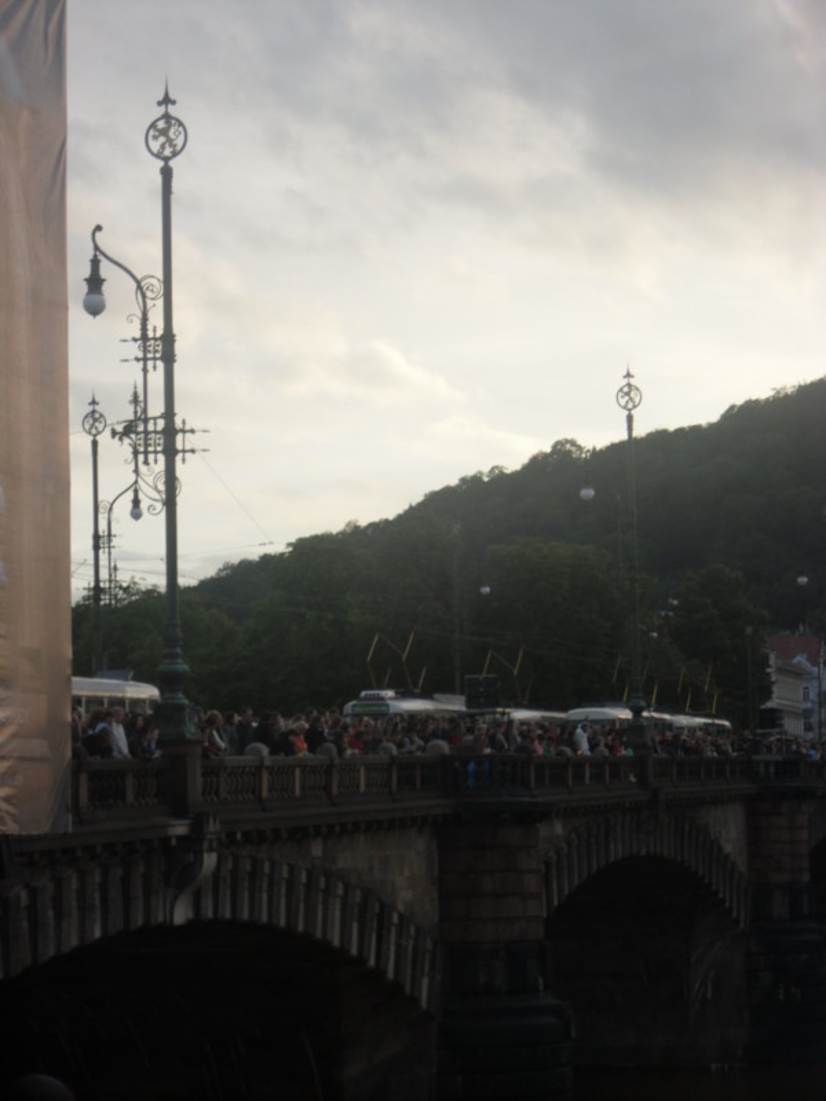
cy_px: 550
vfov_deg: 18.2
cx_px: 413
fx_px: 3436
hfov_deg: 13.7
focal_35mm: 108
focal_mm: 19.6
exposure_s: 1/100
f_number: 5.9
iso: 100
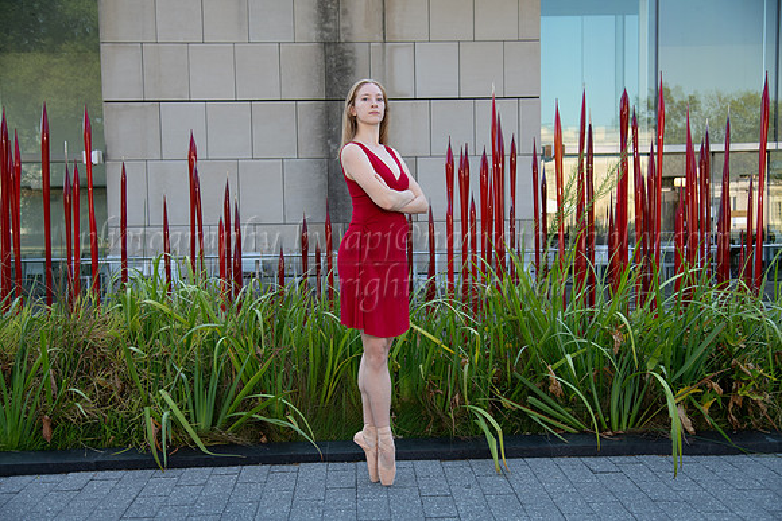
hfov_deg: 48.4
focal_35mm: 40
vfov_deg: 33.4
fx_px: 869
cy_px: 260
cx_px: 391
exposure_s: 1/400
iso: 200
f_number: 4
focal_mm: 40
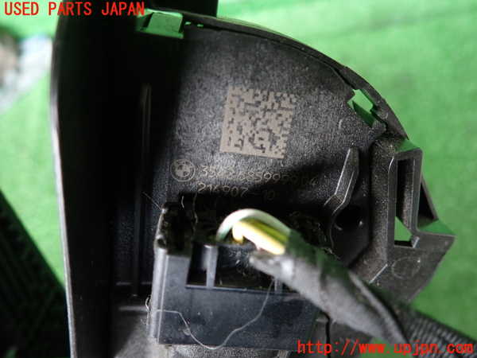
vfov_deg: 54.9
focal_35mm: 25
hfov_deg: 69.4
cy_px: 179
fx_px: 344
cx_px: 238
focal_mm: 4.5
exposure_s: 1/50
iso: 200
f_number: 2
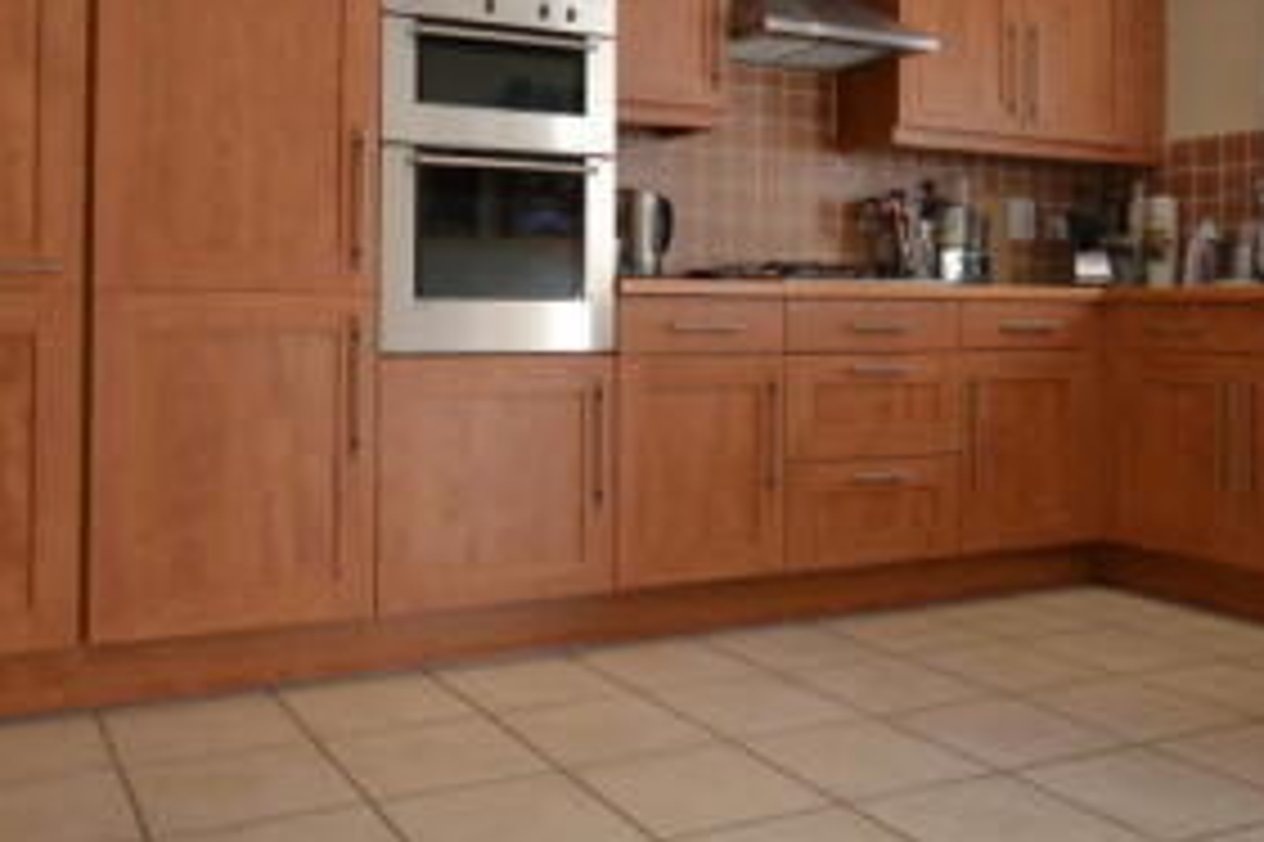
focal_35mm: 35
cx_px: 601
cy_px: 286
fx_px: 1228
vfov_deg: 37.4
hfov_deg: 54.4
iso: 100
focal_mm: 10
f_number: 4
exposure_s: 1/40
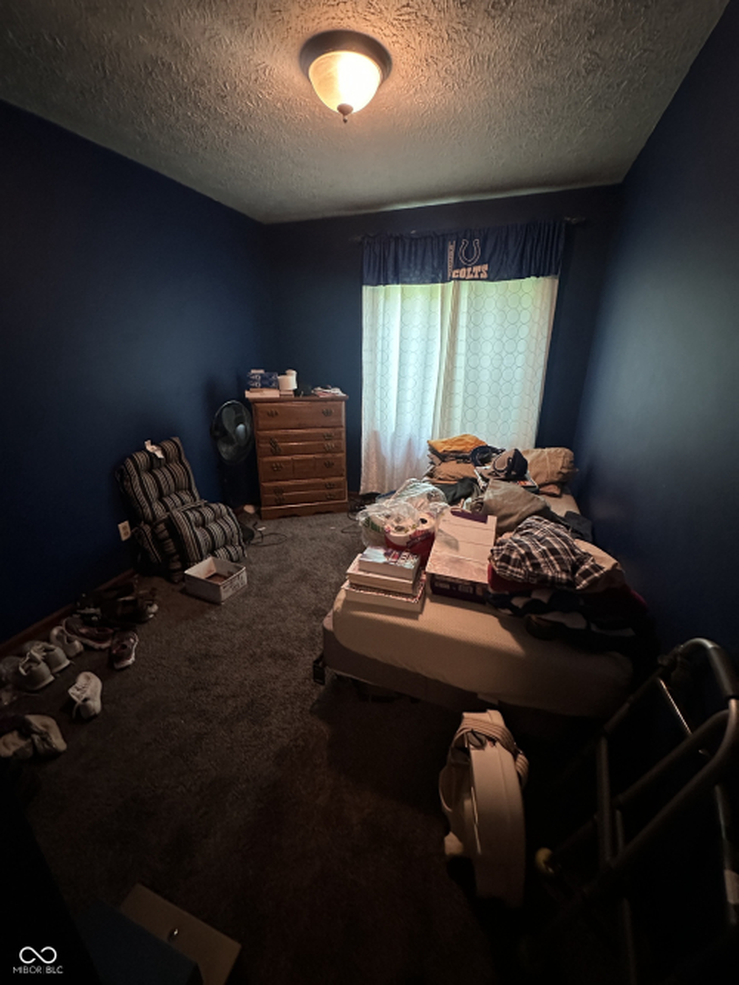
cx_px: 370
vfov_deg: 102.1
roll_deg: -1.0
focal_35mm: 14
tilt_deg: -20.0
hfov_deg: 85.7
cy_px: 492
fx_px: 399
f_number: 2.2
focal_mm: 2.22
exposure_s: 1/60
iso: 640
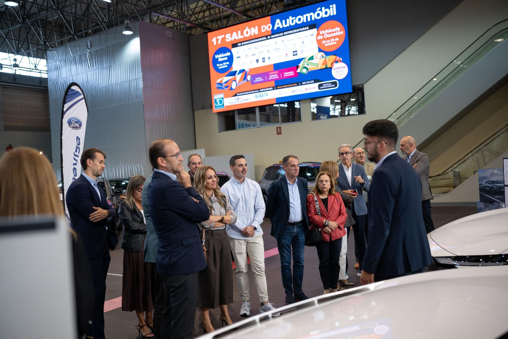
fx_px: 494
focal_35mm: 35
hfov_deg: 54.4
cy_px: 170
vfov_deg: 37.8
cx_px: 254
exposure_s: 1/125
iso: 250
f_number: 1.8
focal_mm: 35
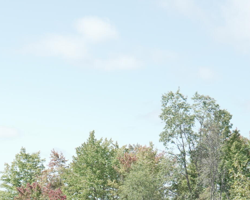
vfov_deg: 10.6
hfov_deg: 13.5
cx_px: 88
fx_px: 1058
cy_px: 248
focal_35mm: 143
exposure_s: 1/800
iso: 800
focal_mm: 47
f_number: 8
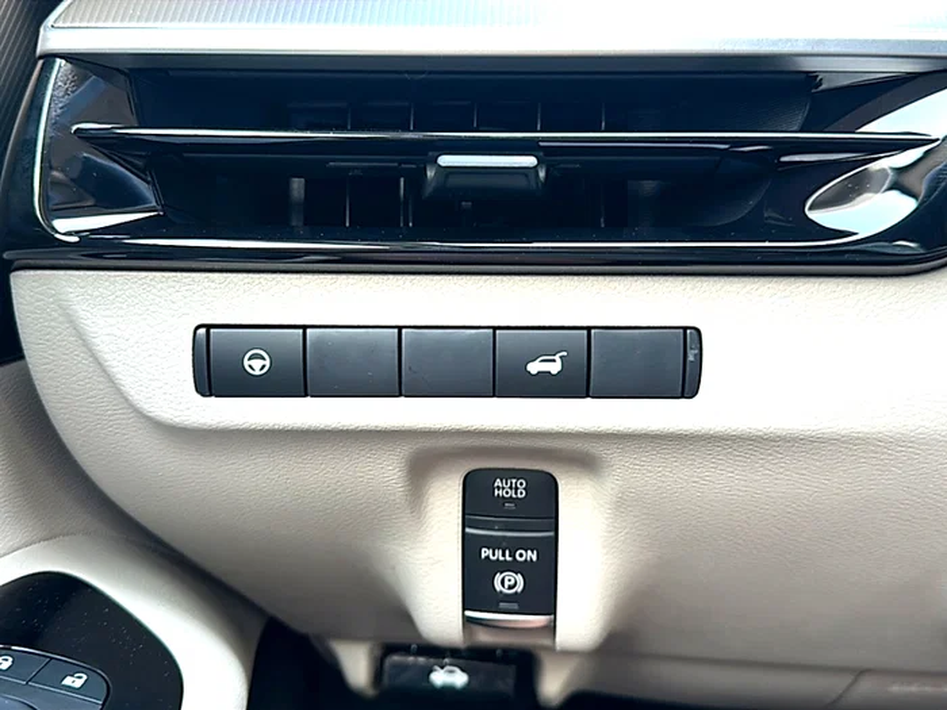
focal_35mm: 30
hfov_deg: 60.0
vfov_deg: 46.8
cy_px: 355
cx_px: 474
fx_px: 821
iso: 50
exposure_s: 1/69
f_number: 1.78
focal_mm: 6.86
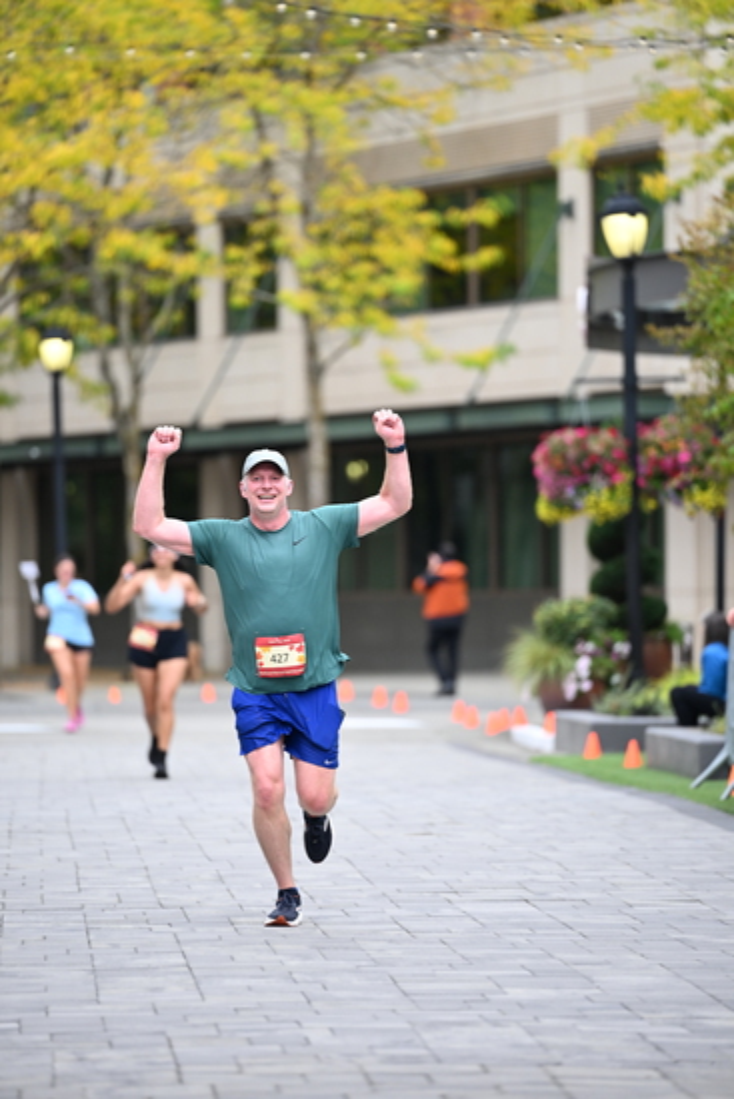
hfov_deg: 6.9
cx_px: 367
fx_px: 6112
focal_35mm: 200
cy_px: 550
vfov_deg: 10.3
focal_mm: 200
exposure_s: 1/1600
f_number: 2.8
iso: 640
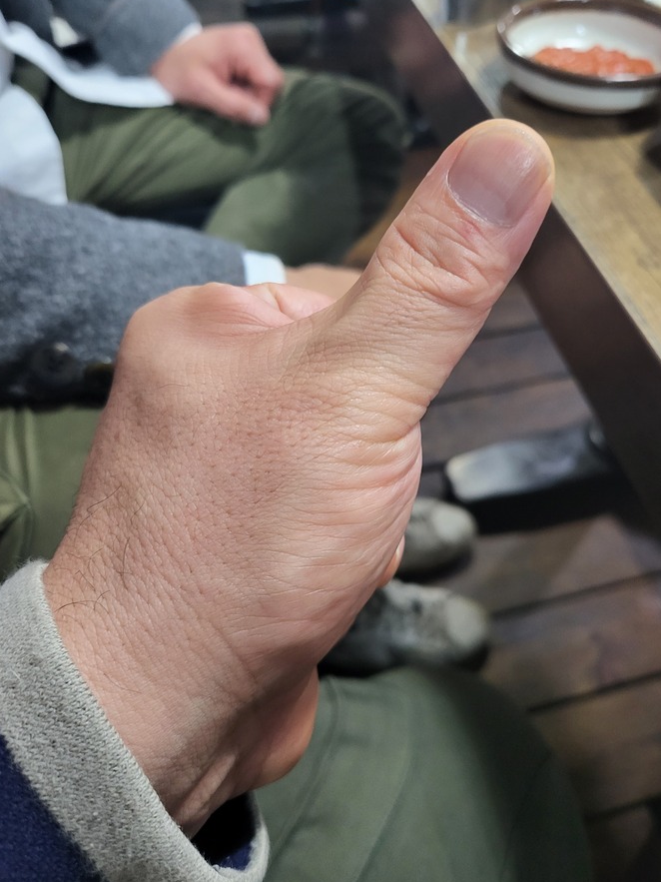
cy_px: 413
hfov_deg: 48.2
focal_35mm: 29
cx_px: 359
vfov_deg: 61.6
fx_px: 739
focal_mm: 5
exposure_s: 1/40
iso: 500
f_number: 1.8
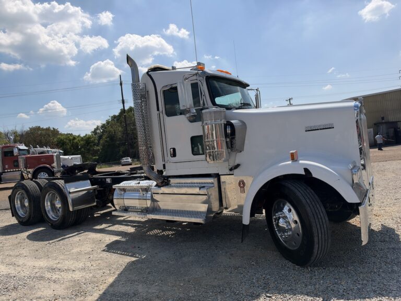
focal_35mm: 24
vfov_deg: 56.8
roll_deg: +7.1
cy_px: 150
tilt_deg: -1.4
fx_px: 278
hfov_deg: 71.6
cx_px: 200
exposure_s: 1/7143
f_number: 1.8
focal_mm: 6.93
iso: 64
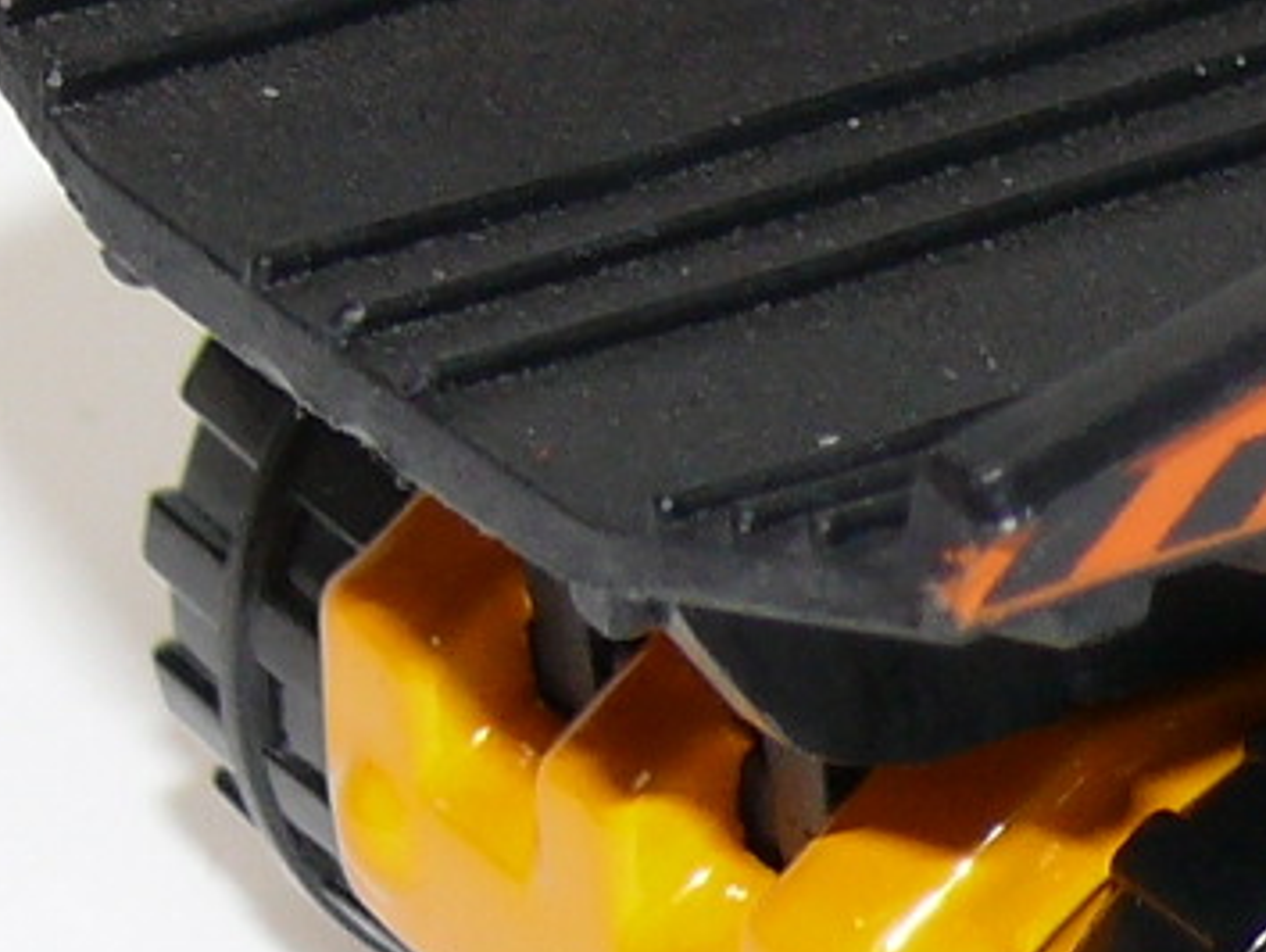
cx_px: 2174
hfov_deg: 4.9
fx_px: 14712
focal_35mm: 402
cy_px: -4
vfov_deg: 3.7
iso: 100
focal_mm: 12.5
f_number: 4
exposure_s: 1/30
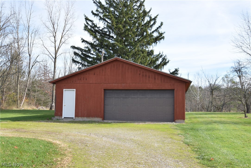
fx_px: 251
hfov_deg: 53.1
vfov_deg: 36.9
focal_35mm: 36
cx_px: 126
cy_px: 84
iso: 400
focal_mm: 24
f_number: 9
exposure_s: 1/320
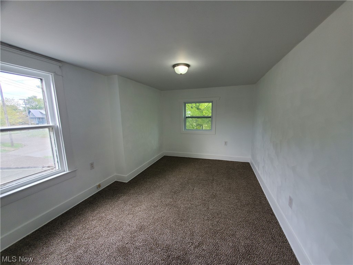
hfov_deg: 106.2
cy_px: 132
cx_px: 176
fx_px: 133
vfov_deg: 89.9
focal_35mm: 13
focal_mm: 1.8
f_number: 2.2
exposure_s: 1/60
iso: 80
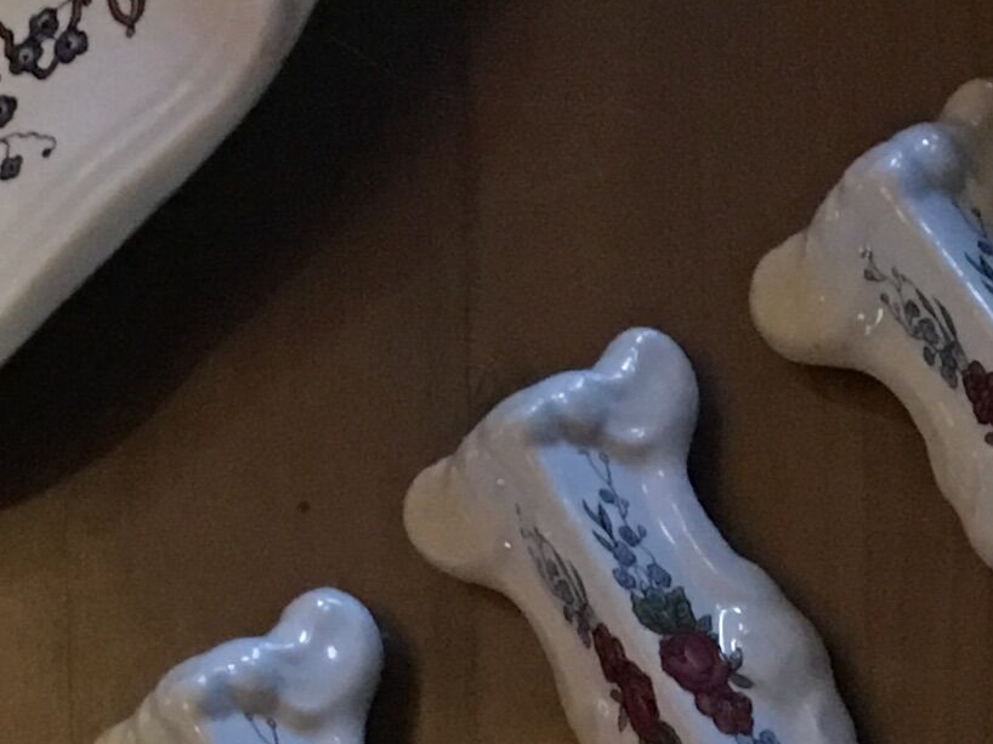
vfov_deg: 9.2
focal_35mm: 143
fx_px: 4101
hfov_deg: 13.6
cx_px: 1020
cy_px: 1821
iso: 160
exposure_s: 1/8
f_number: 2.2
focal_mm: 4.15
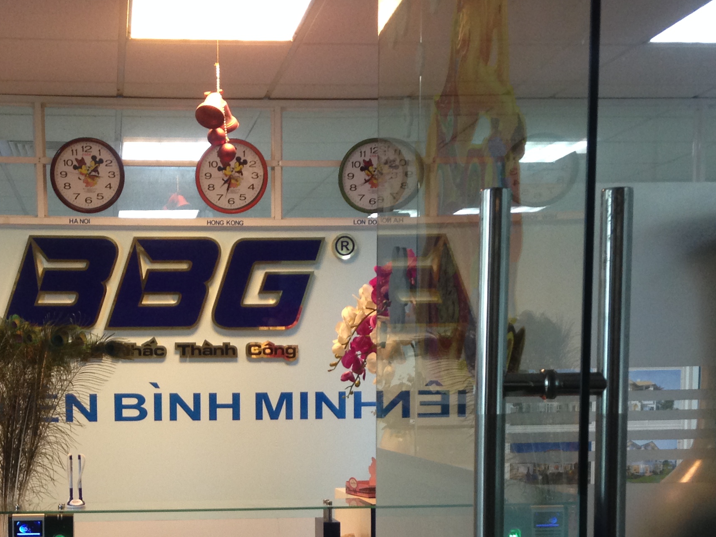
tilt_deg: -3.9
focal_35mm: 63
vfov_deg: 22.6
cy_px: 493
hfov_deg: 30.5
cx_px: 226
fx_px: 1303
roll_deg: -1.6
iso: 100
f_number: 2.4
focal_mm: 4.12
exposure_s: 1/20
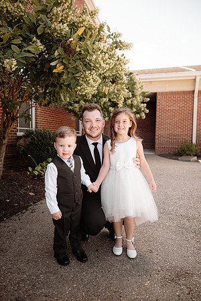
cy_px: 150
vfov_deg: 73.7
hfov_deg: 53.1
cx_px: 100
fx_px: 201
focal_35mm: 24
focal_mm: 24
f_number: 2.2
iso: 160
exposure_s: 1/500
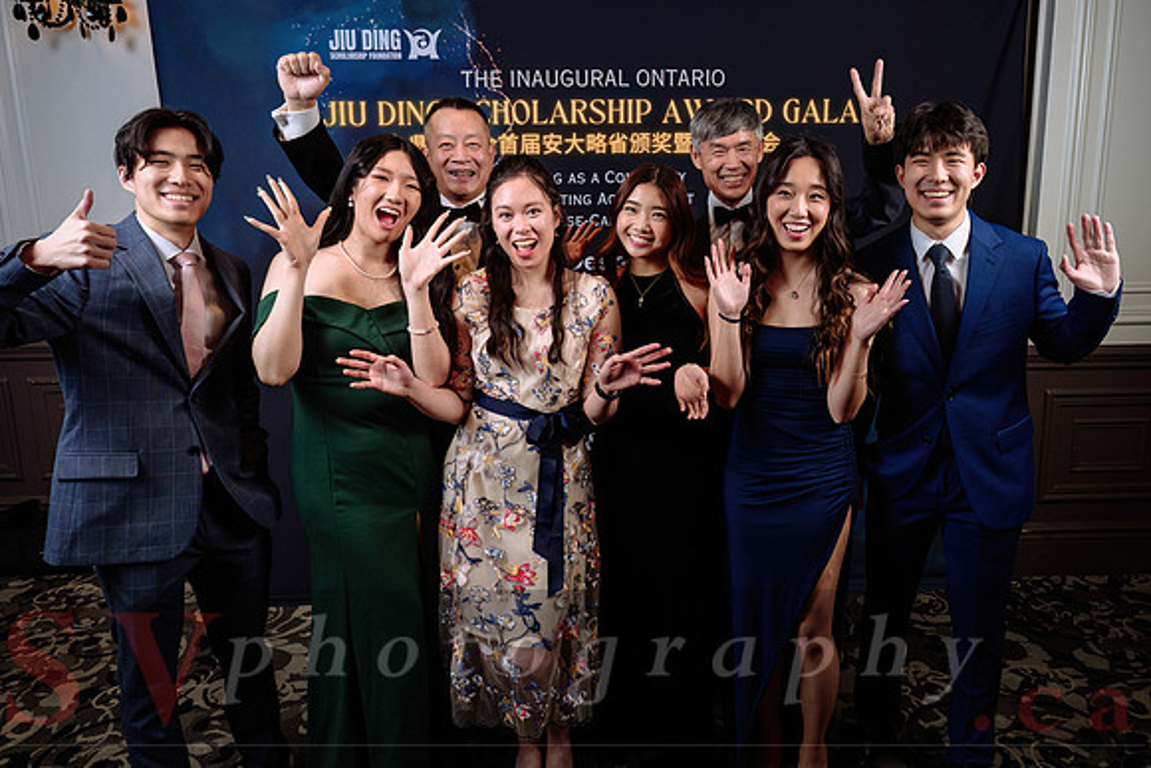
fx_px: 878
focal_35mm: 27
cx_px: 652
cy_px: 336
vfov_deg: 47.2
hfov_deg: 66.2
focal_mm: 24
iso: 500
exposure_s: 1/125
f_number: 5
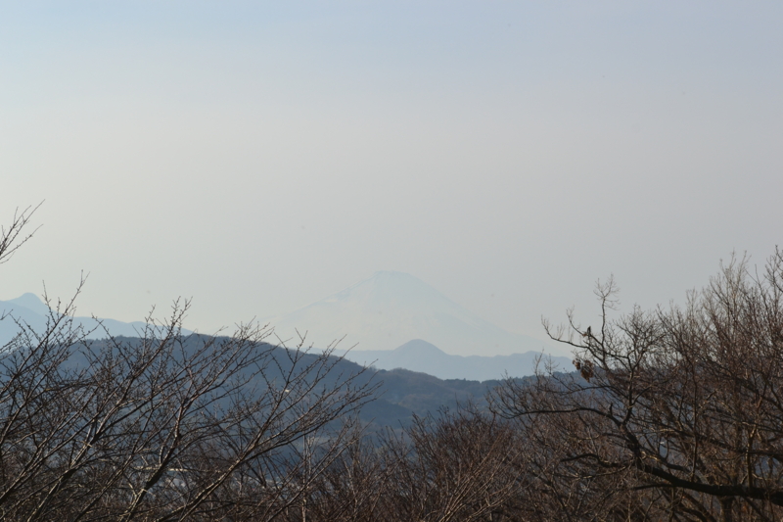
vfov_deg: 16.5
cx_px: 392
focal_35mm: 82
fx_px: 1794
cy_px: 261
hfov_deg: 24.6
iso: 250
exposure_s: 1/500
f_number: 11
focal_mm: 55
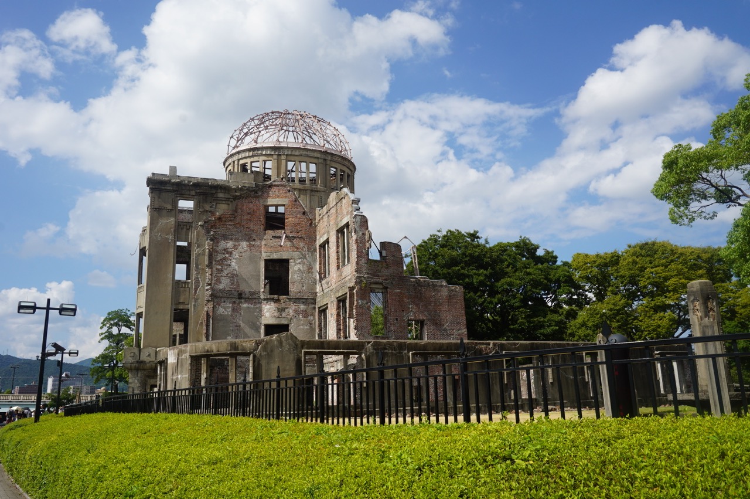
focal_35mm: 30
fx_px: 624
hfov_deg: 62.0
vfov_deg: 43.5
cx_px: 375
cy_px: 250
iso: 100
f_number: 11
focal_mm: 20
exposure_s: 1/160
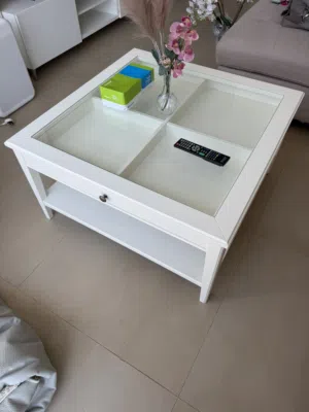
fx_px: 286
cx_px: 154
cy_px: 206
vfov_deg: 71.6
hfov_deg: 56.8
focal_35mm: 24
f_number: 1.78
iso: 64
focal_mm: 6.76
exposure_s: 1/255
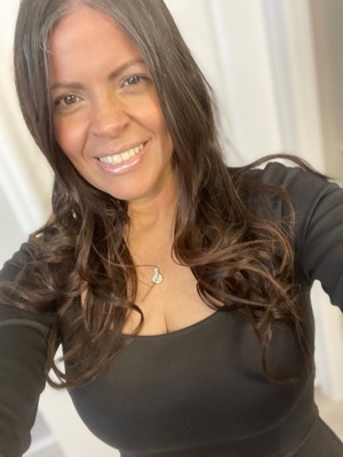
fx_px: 396
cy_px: 228
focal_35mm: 30
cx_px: 172
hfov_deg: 46.8
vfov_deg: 60.0
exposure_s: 1/60
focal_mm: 2.71
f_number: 2.2
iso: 320
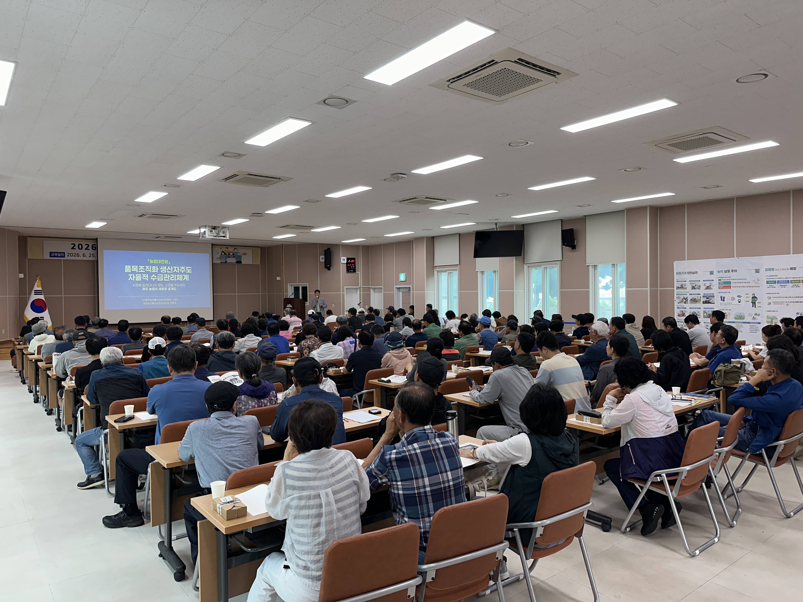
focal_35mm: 24
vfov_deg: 56.8
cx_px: 402
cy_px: 301
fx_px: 557
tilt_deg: -0.1
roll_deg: +0.5
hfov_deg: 71.6
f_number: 1.78
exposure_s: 1/120
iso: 125
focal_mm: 6.86
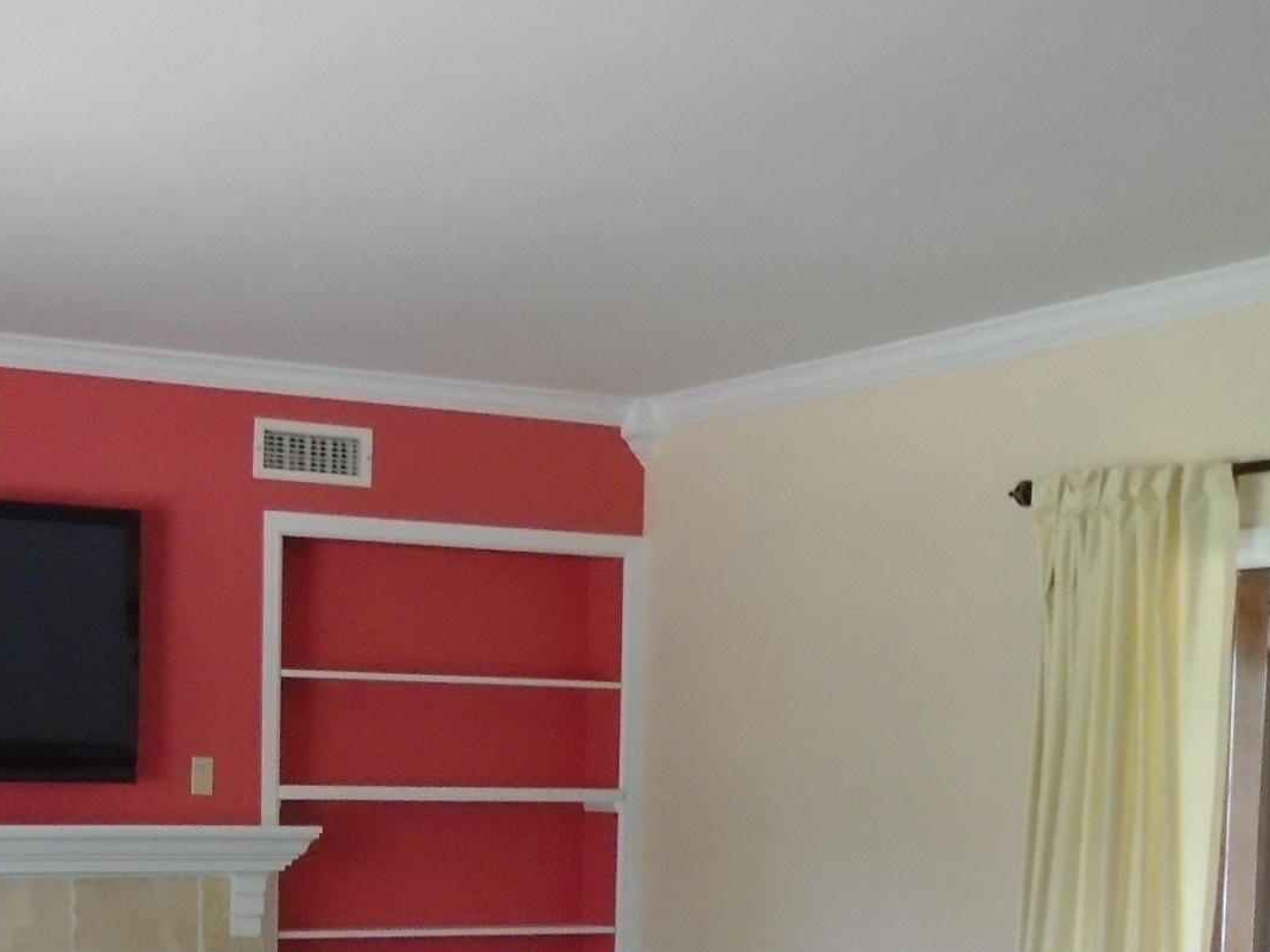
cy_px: 980
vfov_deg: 22.3
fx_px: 2311
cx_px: 348
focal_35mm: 63
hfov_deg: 30.3
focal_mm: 4.6
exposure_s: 1/30
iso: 400
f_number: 3.2
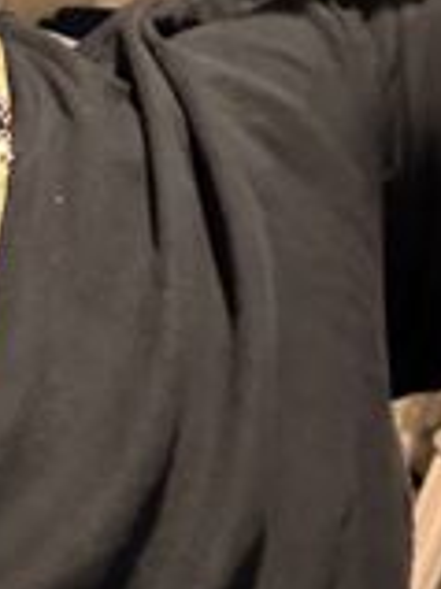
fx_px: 1888
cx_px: 0
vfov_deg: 17.5
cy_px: 54
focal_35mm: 111
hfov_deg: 13.1
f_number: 1.9
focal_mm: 2.69
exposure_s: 1/24
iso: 500
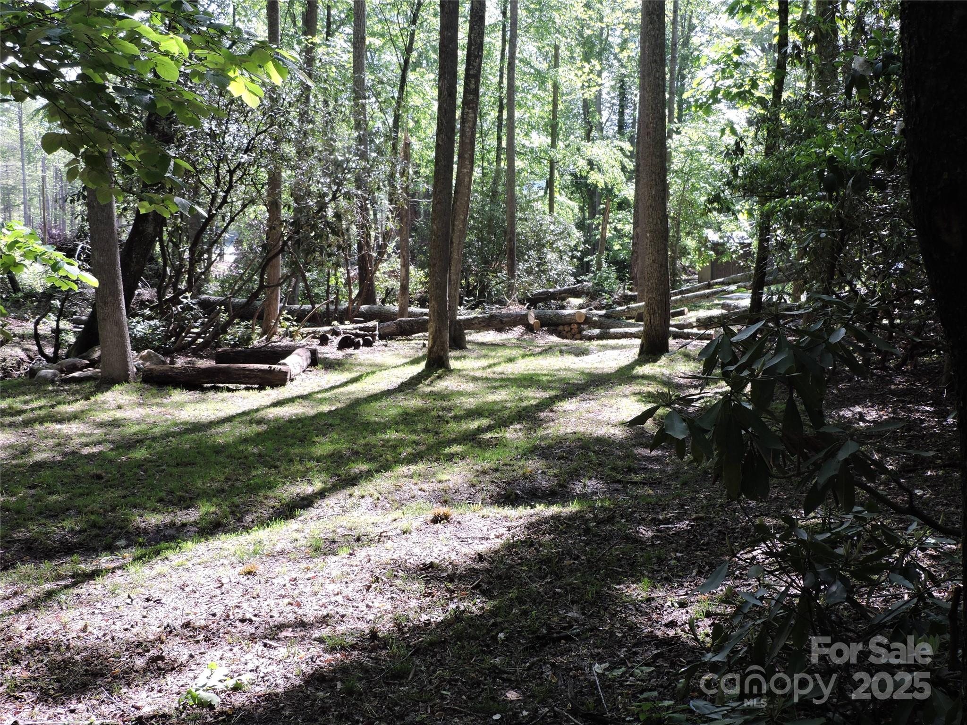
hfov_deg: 46.8
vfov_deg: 36.0
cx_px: 484
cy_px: 362
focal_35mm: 40
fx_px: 1117
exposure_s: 1/160
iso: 100
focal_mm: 7.1
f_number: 3.3
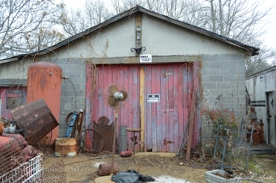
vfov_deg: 43.5
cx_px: 138
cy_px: 92
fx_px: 230
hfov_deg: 62.0
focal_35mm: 30
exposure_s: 1/125
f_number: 5.6
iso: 400
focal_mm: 20
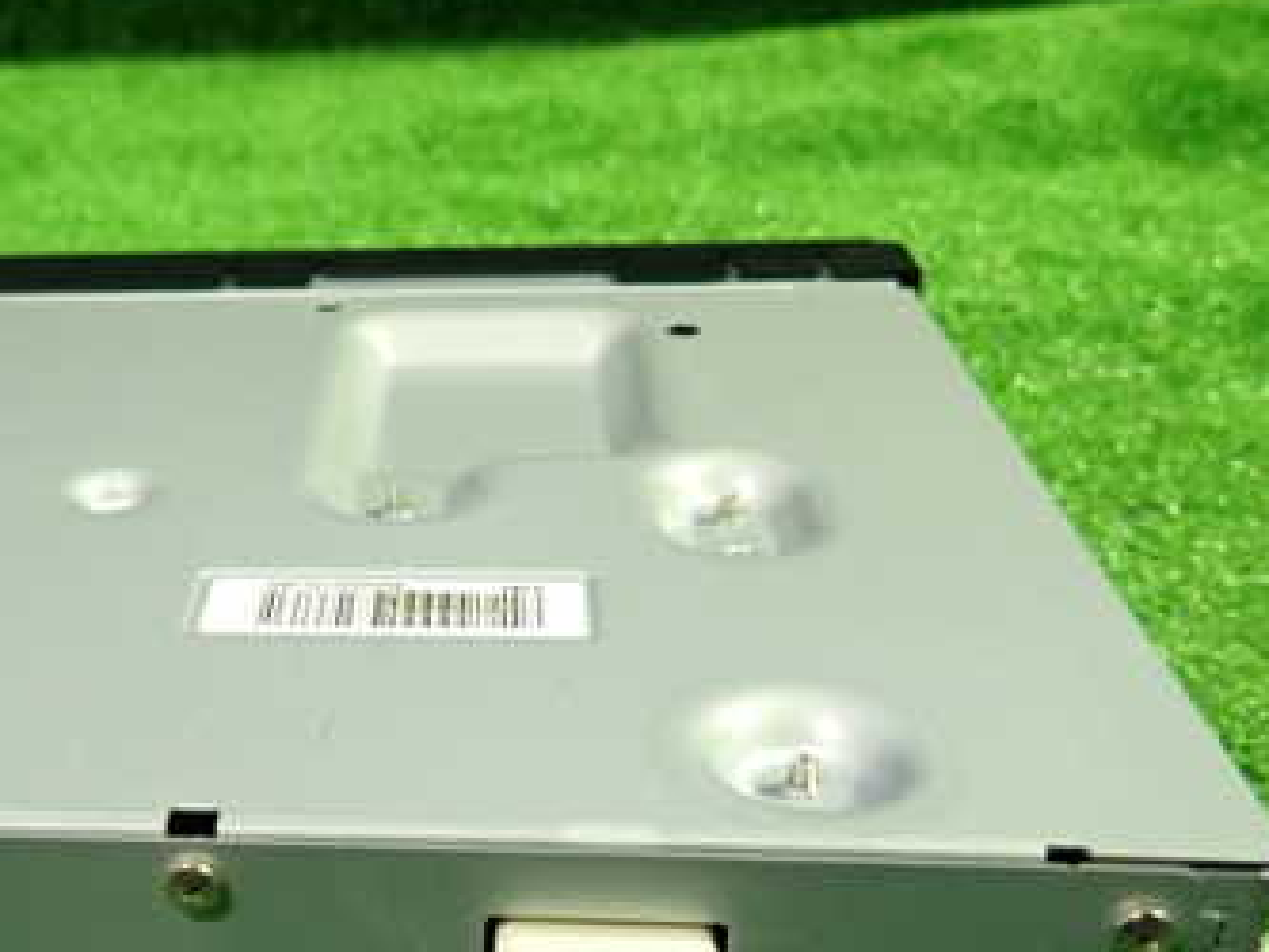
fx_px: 1650
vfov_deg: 31.9
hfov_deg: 40.4
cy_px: 651
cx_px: 259
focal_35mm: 45
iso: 400
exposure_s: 1/30
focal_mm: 4.5
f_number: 2
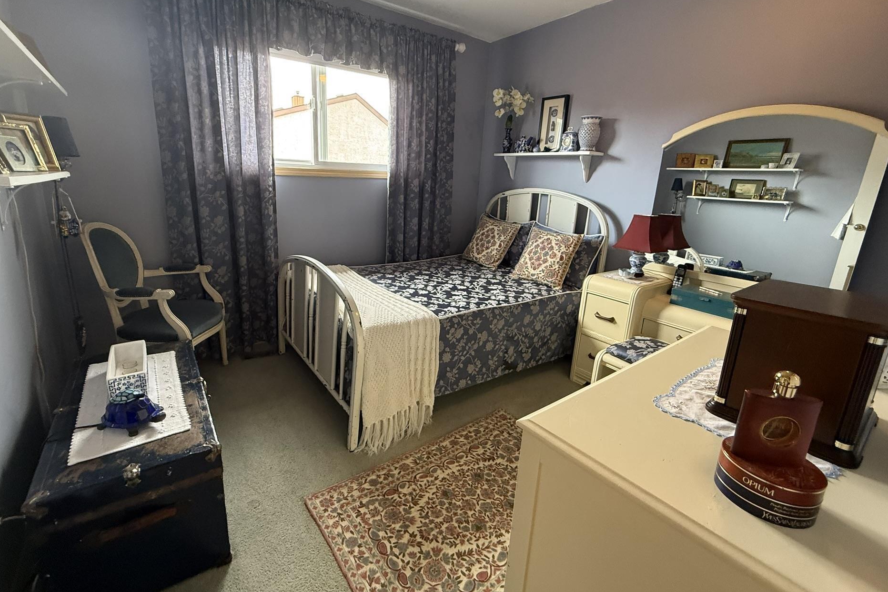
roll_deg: -2.4
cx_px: 424
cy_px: 276
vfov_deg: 73.7
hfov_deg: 96.7
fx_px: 395
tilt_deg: -13.7
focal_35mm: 16
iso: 320
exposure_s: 1/81
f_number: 2.2
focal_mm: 2.22
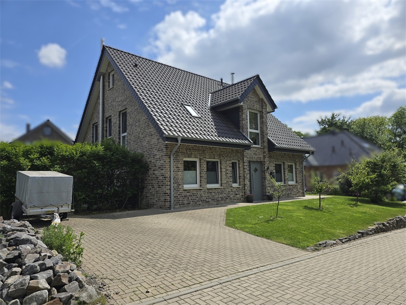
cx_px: 203
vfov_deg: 58.9
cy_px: 152
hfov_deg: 73.9
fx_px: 270
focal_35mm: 23
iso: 12
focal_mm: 6.3
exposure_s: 1/1212
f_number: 1.7
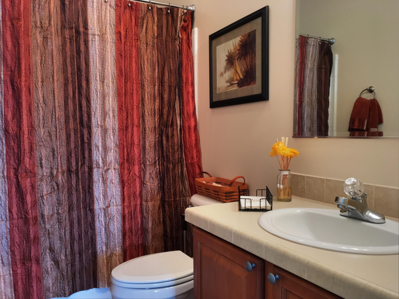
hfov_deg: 61.7
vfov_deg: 48.2
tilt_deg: -3.2
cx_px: 200
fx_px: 334
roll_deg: +0.7
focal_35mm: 29
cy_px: 150
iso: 40
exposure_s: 1/30
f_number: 2.2
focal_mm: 4.15
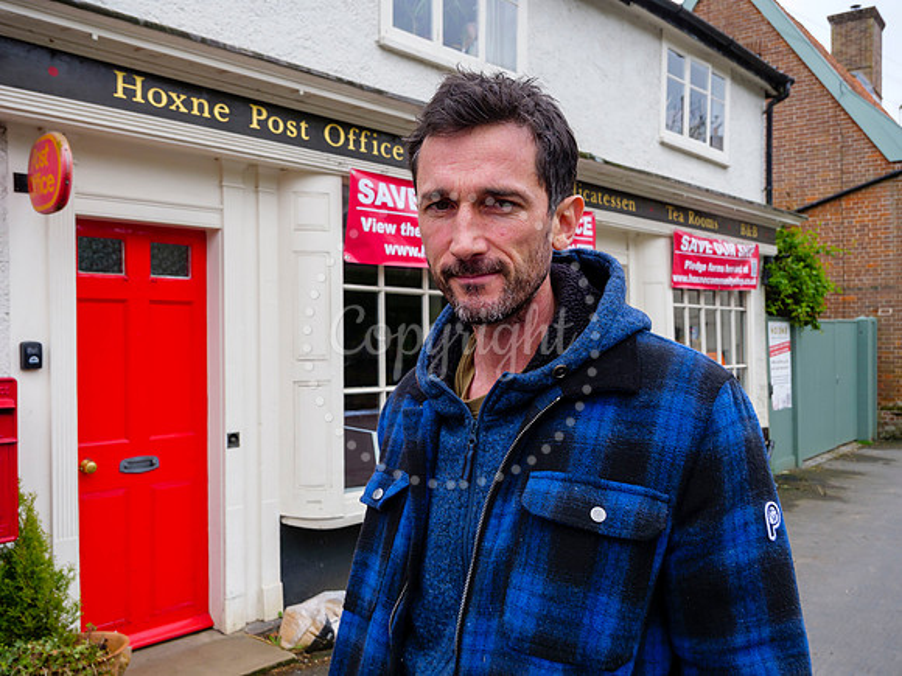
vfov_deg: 46.8
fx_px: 782
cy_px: 338
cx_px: 451
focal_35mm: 30
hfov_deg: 60.0
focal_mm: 15
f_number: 5.6
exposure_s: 1/200
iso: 200
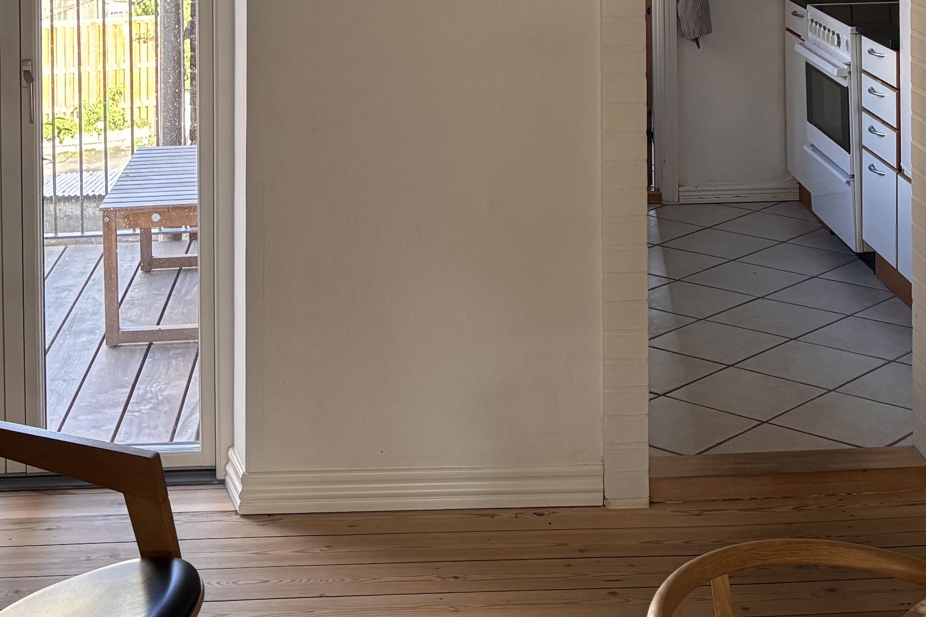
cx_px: 514
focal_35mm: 70
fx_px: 1800
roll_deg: +0.2
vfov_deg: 18.3
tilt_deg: -1.1
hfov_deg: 28.8
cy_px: -149
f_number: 1.6
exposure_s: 1/121
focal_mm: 5.96
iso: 100
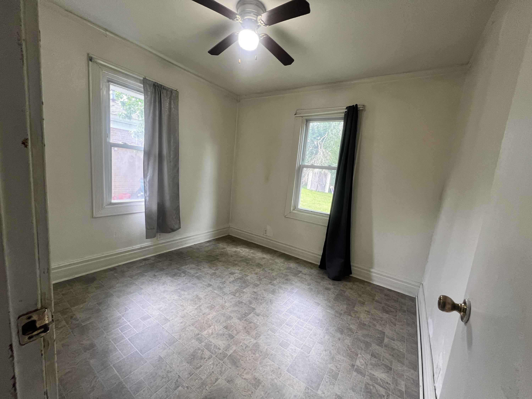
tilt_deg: -8.1
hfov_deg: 106.2
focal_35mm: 13
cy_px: 200
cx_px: 266
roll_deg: -5.3
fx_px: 200
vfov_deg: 89.9
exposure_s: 1/60
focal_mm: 1.57
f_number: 1.8
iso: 200
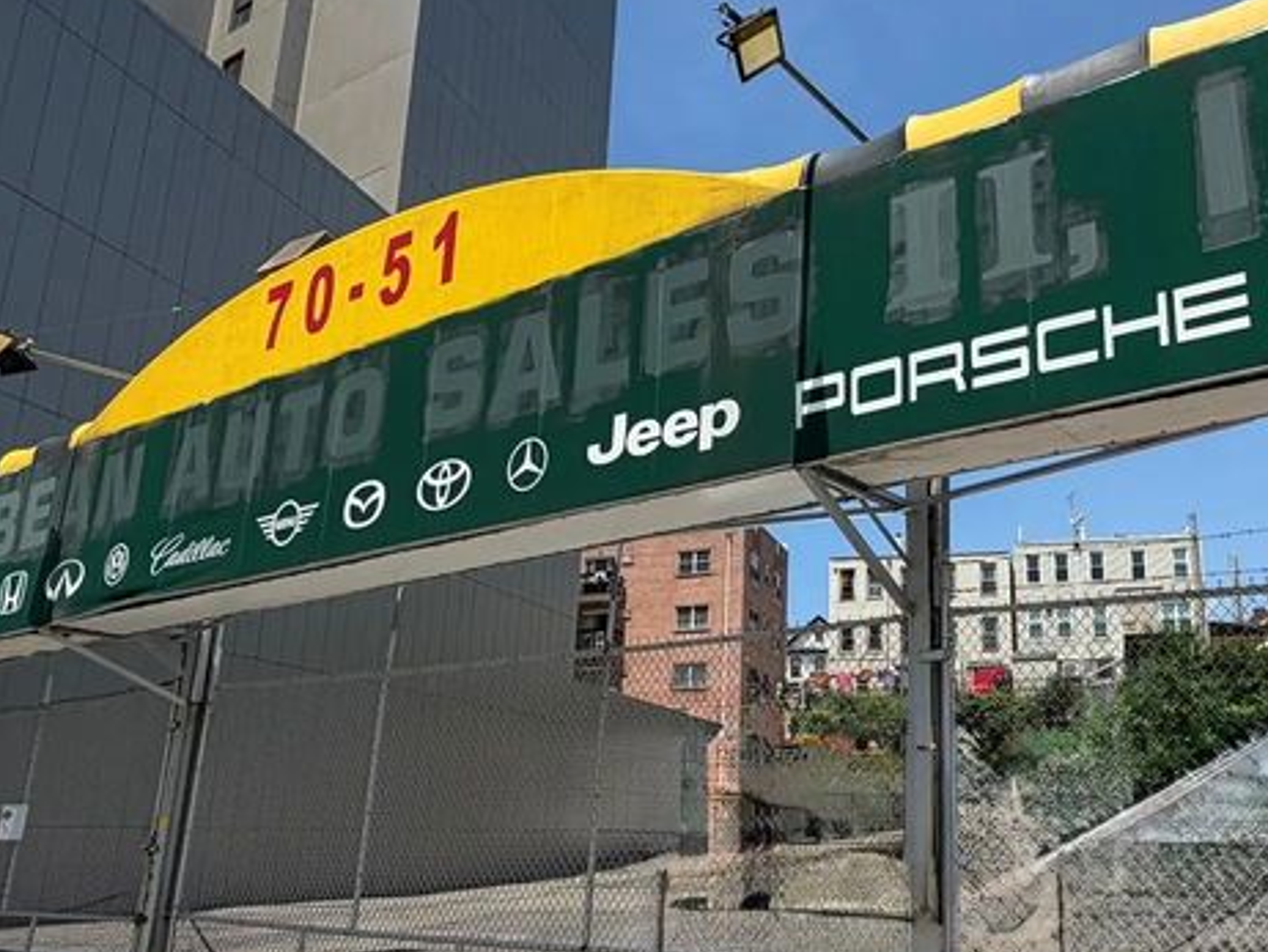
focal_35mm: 31
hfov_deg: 56.1
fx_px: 1136
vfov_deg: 45.4
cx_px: 917
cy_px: 543
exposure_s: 1/799
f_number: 2.2
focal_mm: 2.22
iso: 20
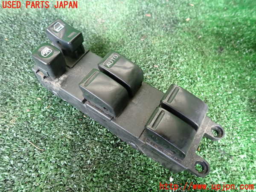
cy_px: 96
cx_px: 128
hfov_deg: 69.4
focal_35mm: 25
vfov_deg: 54.9
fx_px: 185
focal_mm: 4.5
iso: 250
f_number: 2
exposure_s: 1/30
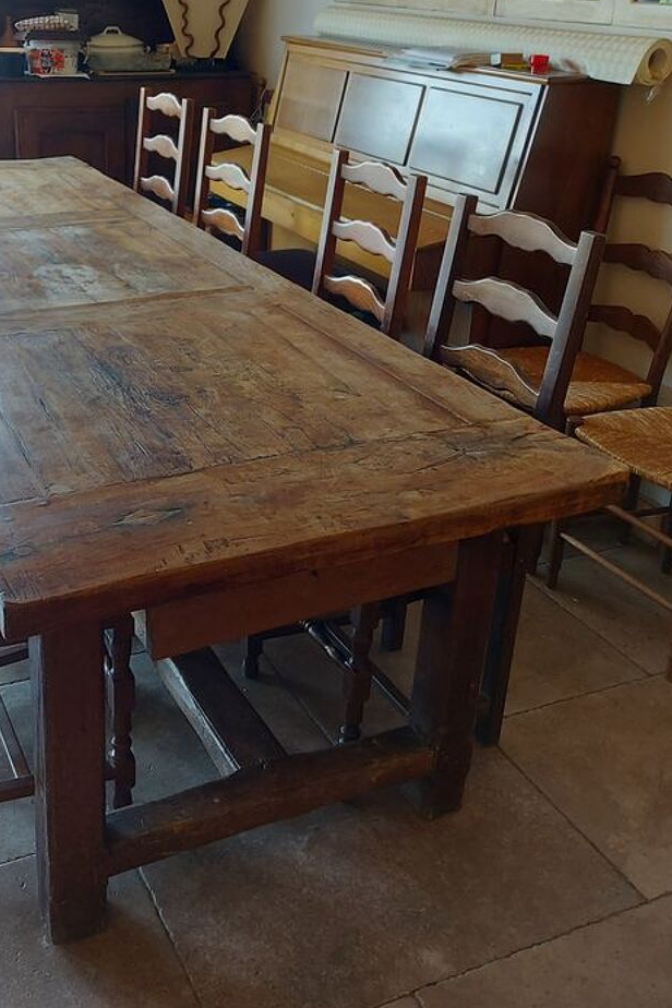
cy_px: 379
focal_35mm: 36
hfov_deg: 36.2
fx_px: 1008
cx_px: 191
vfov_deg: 52.6
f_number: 1.8
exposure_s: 1/50
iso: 100
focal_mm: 5.23
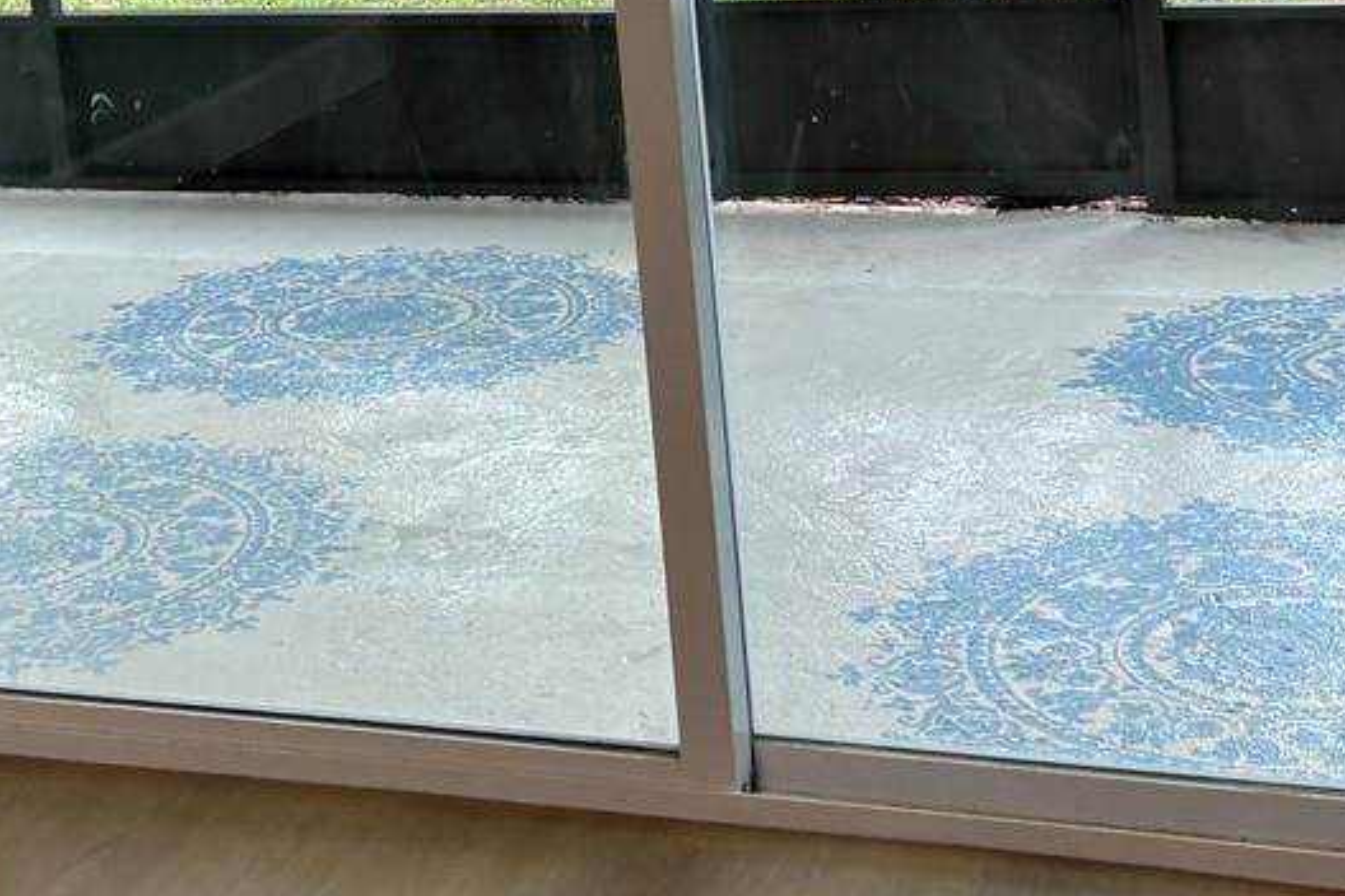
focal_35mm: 82
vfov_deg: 16.3
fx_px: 3063
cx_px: 464
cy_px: -18
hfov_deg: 24.7
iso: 80
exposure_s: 1/120
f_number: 1.6
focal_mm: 5.96
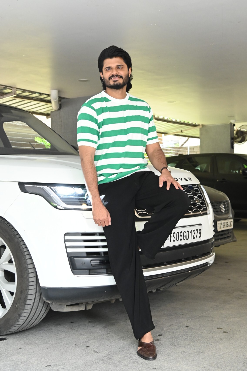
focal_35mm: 52
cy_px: 186
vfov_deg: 38.2
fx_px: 535
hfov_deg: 26.0
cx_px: 124
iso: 2500
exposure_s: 1/200
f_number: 4
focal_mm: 35
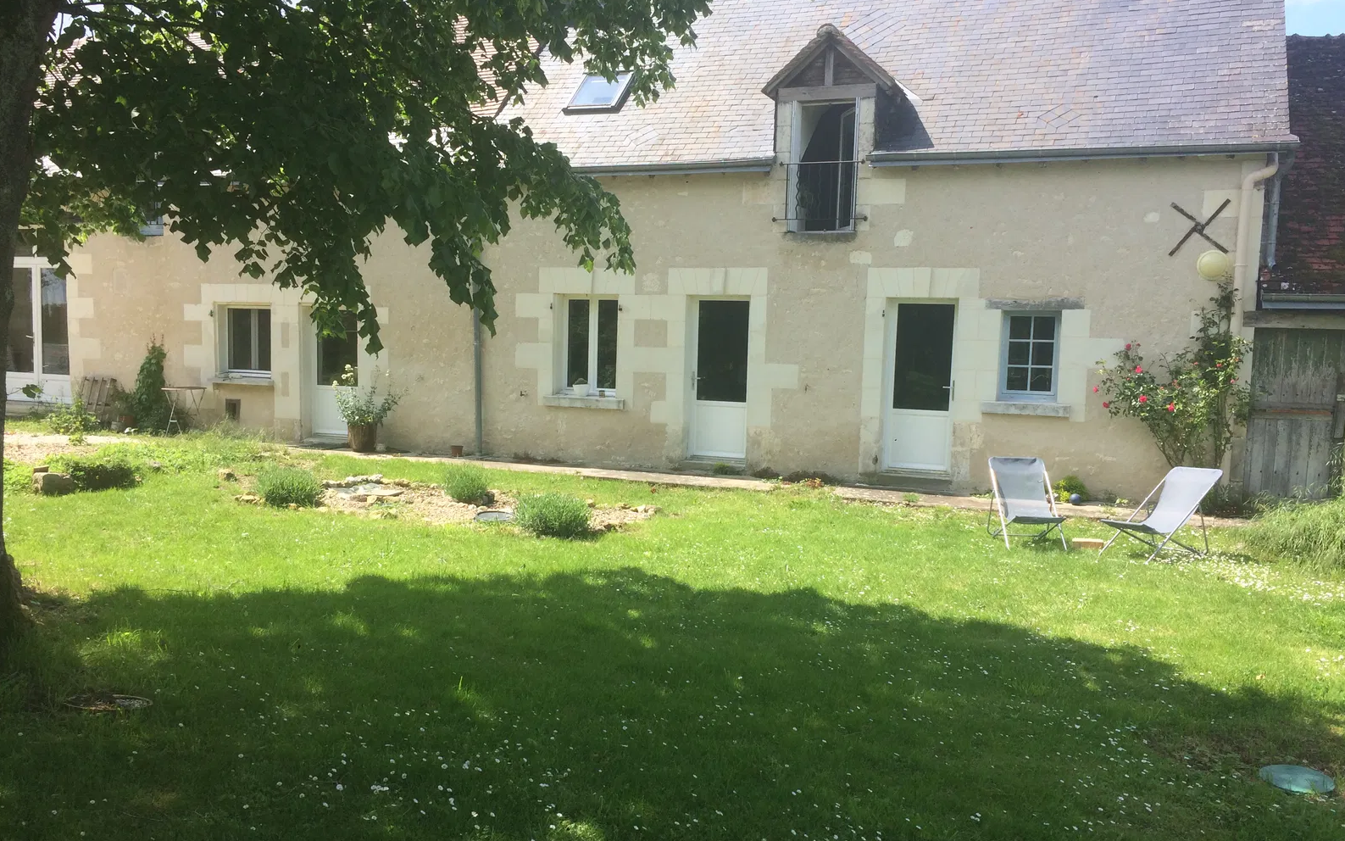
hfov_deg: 61.2
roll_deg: -1.0
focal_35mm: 31
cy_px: 436
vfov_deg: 40.6
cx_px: 675
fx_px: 1136
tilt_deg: -6.0
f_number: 2.2
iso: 32
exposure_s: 1/1026
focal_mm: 4.15
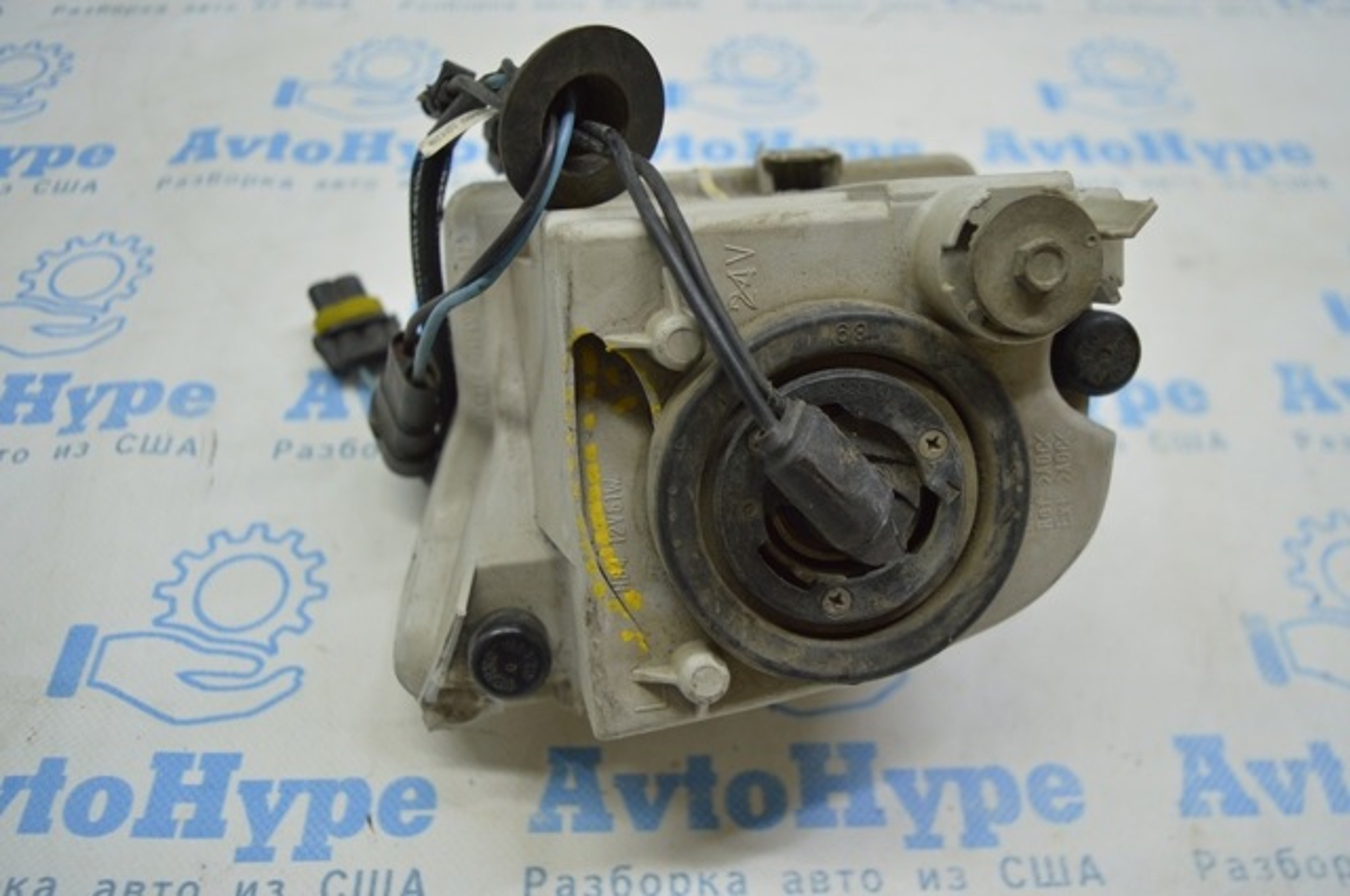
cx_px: 675
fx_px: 1180
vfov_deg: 41.6
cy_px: 448
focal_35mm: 32
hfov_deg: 59.6
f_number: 3.8
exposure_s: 1/80
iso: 400
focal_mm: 21
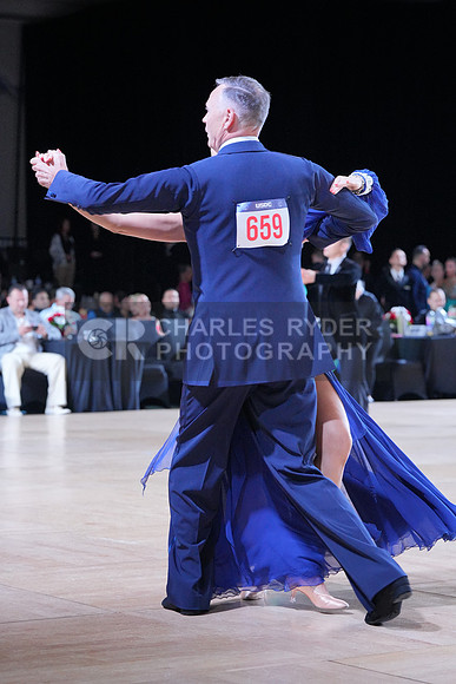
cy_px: 342
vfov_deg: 18.9
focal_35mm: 108
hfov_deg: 12.7
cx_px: 228
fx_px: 2051
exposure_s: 1/400
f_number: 5.6
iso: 4000
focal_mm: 108
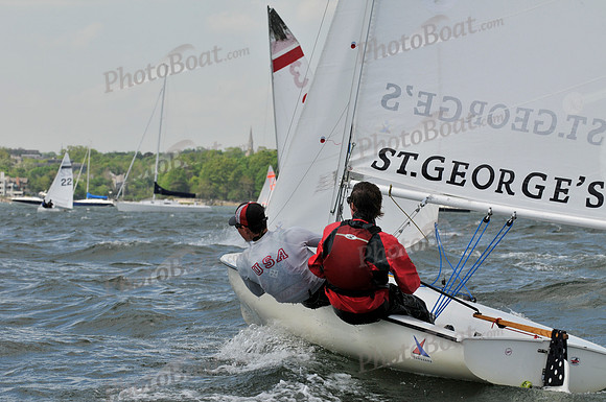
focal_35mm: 147
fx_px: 2471
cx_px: 303
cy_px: 201
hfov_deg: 14.0
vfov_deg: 9.3
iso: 200
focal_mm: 98
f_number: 7.1
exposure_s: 1/800
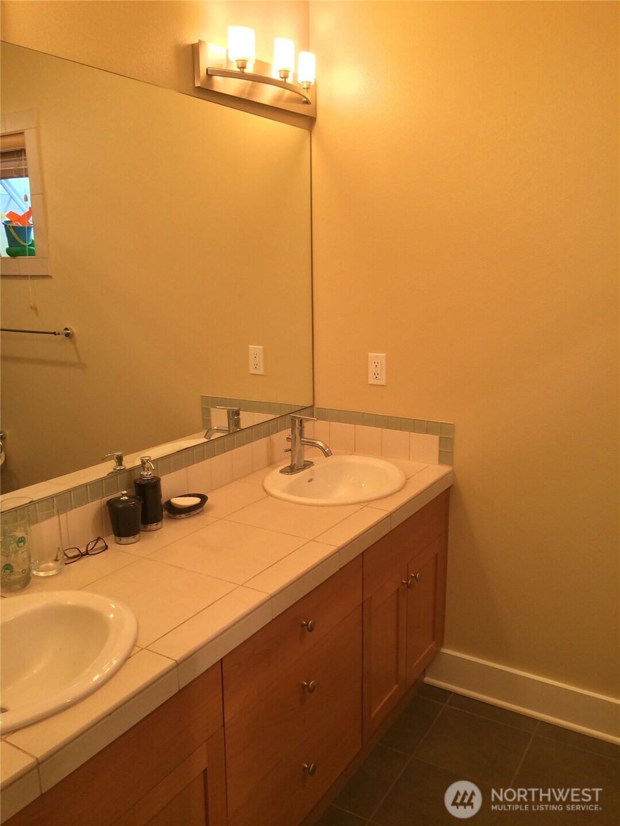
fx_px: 716
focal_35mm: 30
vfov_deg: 60.0
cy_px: 413
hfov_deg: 46.8
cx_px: 310
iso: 125
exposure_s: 1/30
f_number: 2.2
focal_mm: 4.12
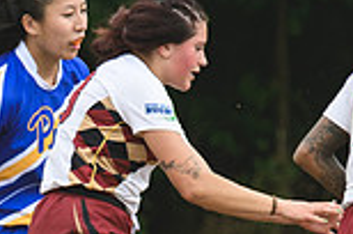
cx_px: 627
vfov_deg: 0.5
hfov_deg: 0.8
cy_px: 379
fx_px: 25813
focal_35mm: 2638
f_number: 6
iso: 280
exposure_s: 1/1000
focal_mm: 350
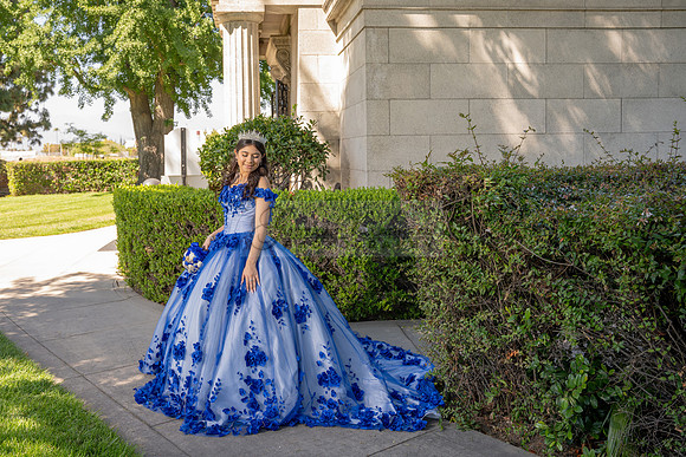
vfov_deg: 37.2
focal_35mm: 36
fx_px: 679
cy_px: 204
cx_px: 306
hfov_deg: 53.5
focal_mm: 32.2
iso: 64
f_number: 4.5
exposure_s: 1/125
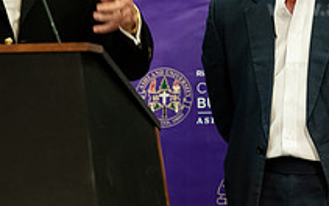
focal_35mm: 350
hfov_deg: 6.0
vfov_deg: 3.8
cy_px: 41
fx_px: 3139
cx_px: 196
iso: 2000
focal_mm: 125
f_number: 3.2
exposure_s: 1/200
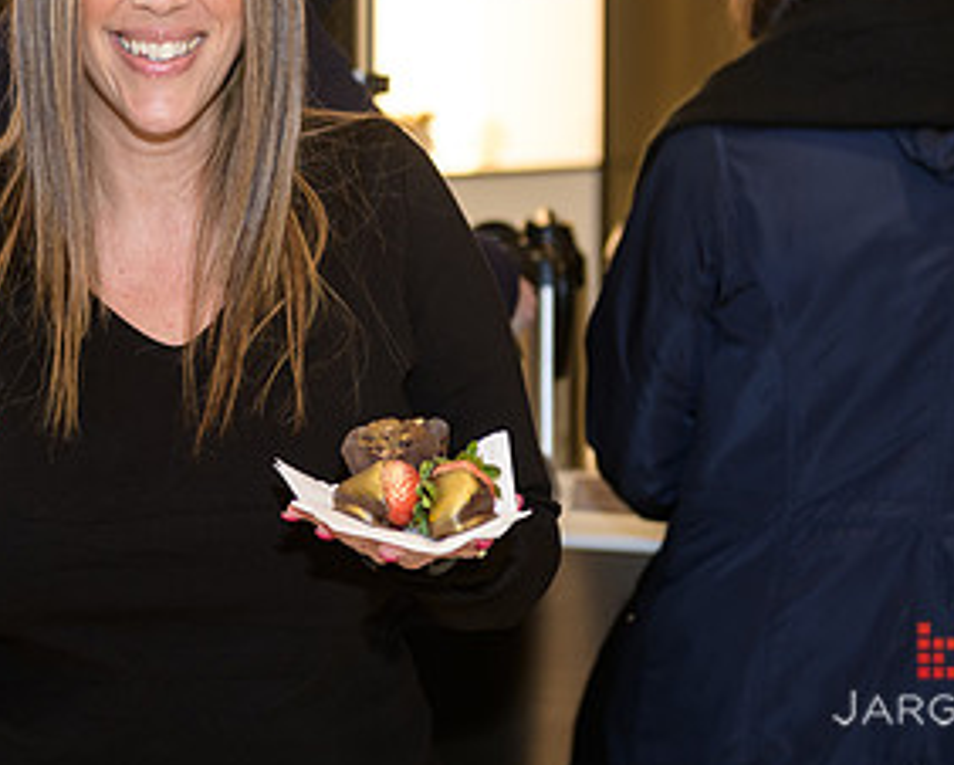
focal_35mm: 108
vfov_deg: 14.2
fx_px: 3051
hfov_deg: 17.6
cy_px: 144
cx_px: 176
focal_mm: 56
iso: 400
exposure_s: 1/125
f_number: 3.2
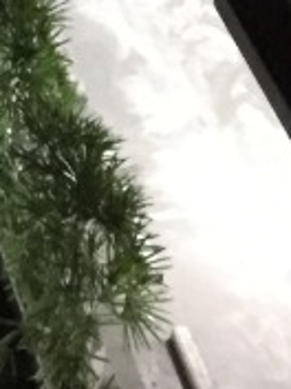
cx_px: -234
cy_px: -455
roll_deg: -2.4
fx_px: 1849
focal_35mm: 165
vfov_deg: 10.7
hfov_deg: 8.6
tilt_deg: -22.6
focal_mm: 4.15
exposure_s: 1/17
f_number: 2.2
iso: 1000
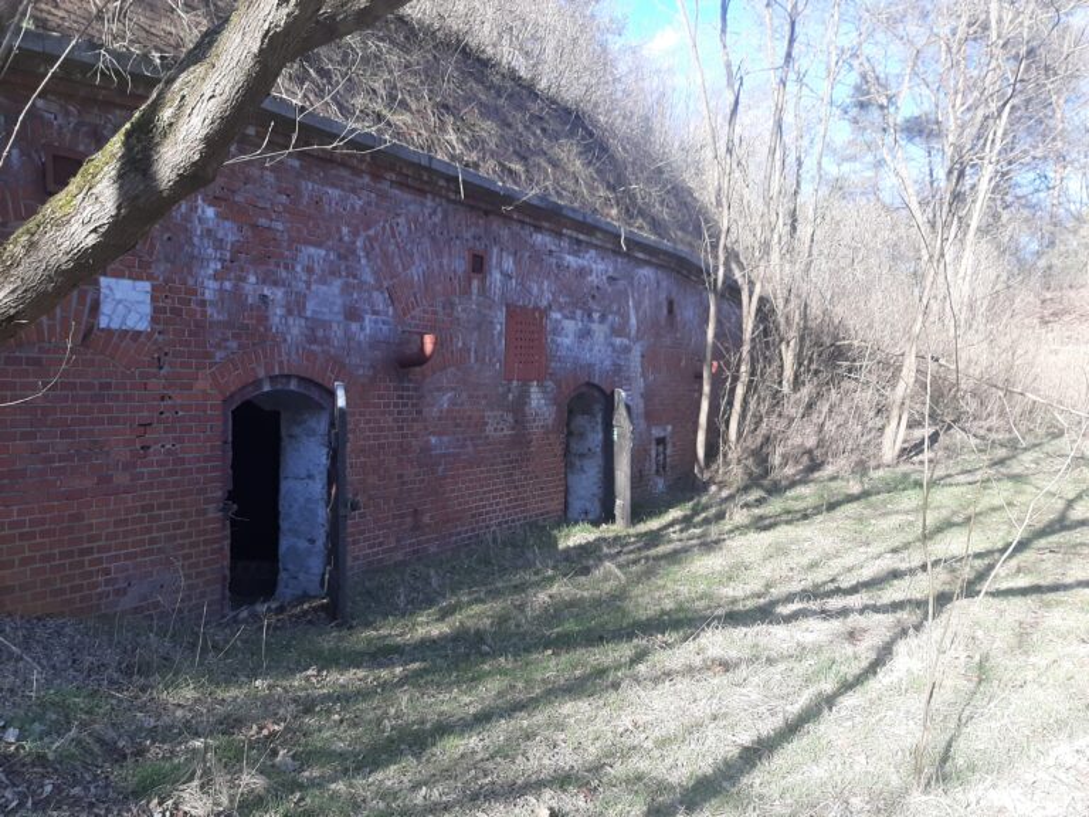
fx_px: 818
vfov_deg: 53.1
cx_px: 544
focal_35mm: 26
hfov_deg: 67.3
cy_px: 408
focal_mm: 3.93
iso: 40
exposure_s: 1/590
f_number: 1.7
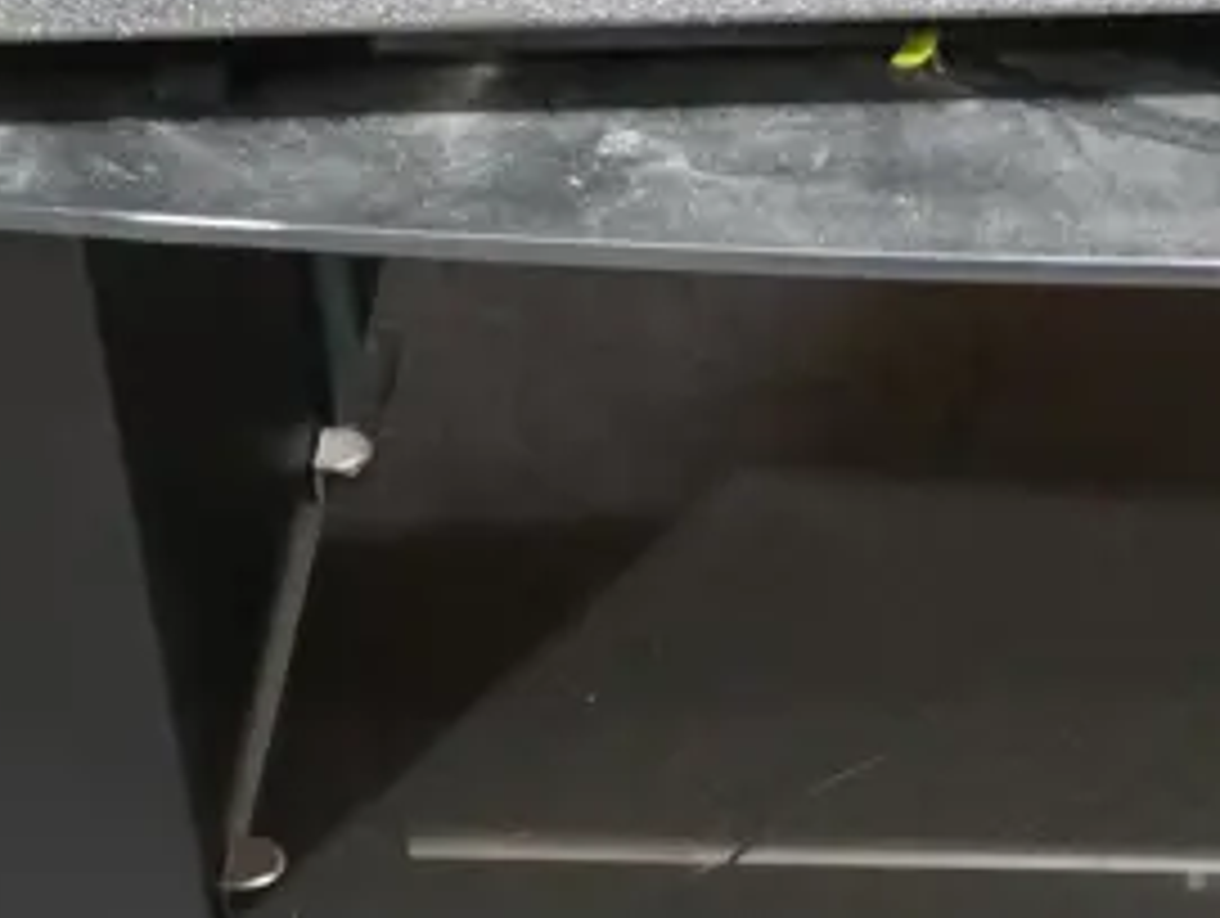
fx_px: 5329
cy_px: 1055
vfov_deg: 9.7
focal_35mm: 151
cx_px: 1513
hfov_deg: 12.7
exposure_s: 1/60
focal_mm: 20
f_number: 4.5
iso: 2500
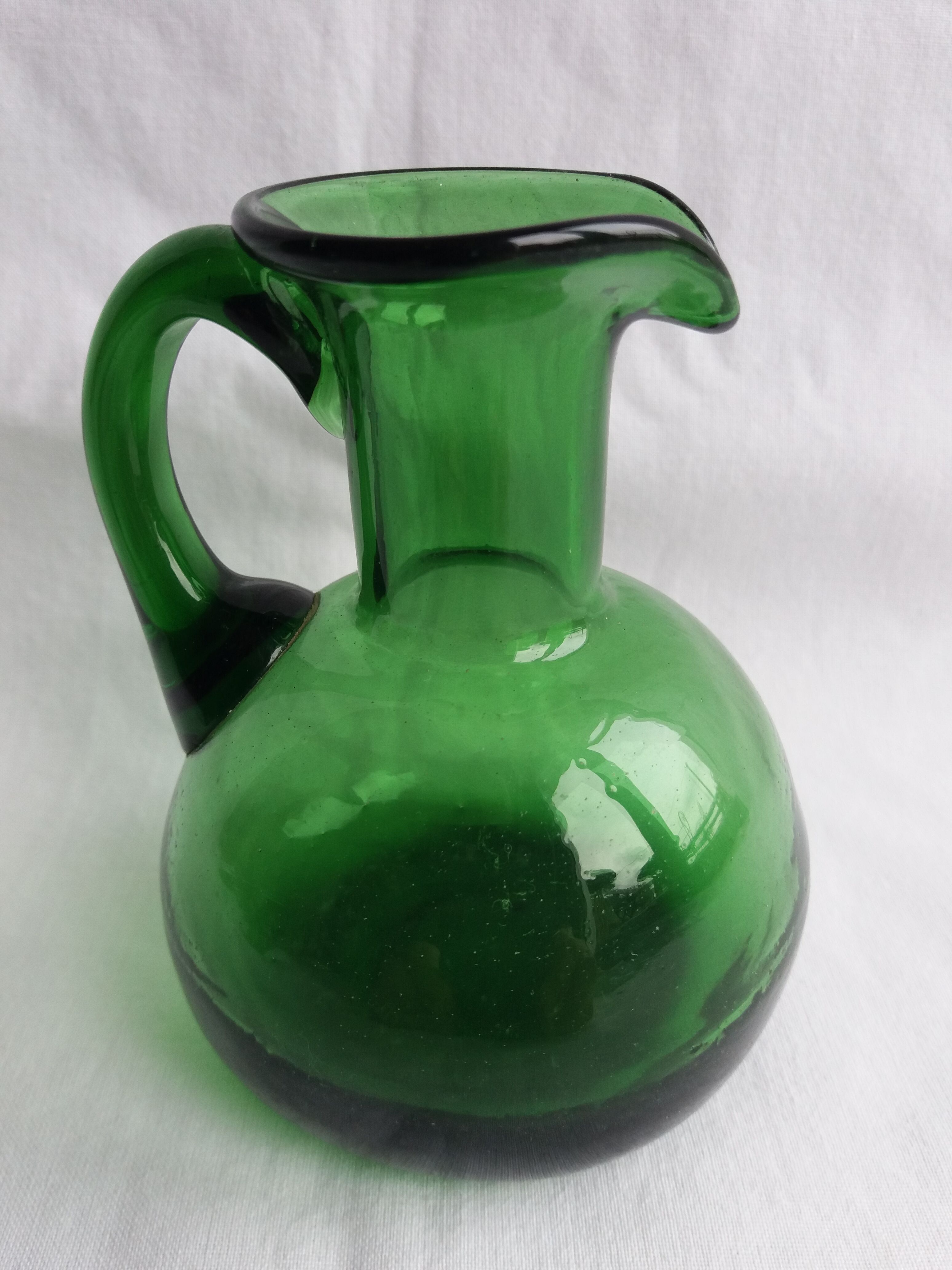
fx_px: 1027
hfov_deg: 49.7
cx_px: 476
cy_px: 635
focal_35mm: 28
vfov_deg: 63.4
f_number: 1.9
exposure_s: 1/140
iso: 64
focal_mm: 3.7
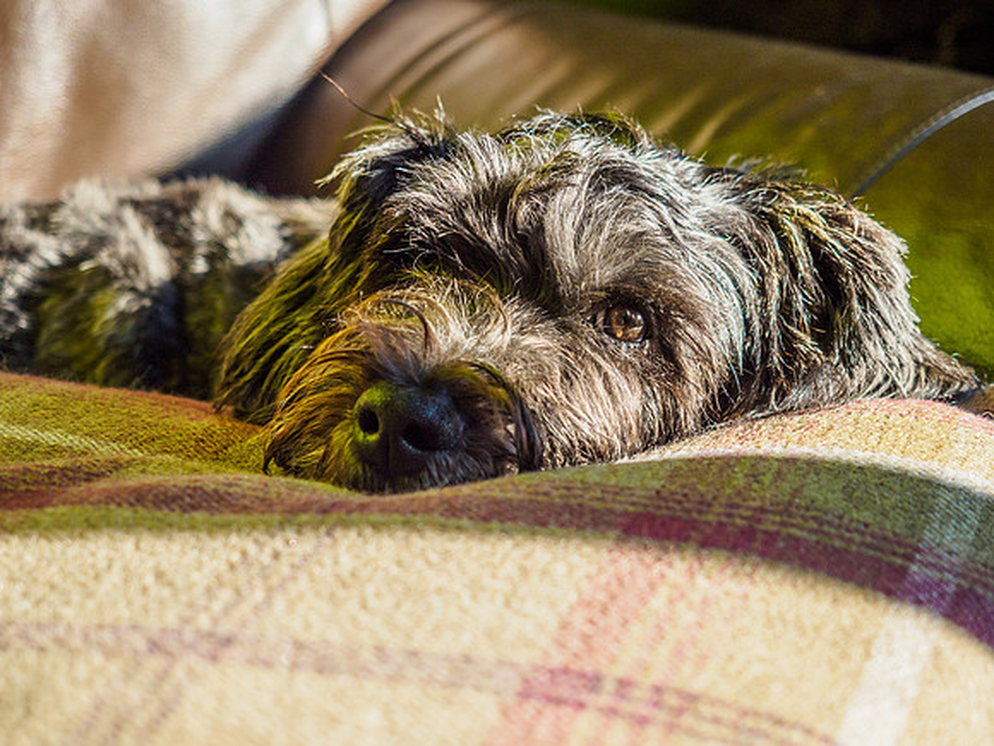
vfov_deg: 14.7
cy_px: 337
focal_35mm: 101
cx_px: 529
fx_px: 2893
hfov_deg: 19.5
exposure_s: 1/500
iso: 200
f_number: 2.8
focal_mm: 40
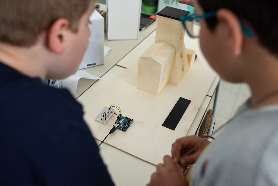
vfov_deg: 37.9
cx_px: 139
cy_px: 93
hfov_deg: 54.4
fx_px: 270
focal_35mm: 35
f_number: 3.5
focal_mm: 35
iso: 400
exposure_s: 1/320
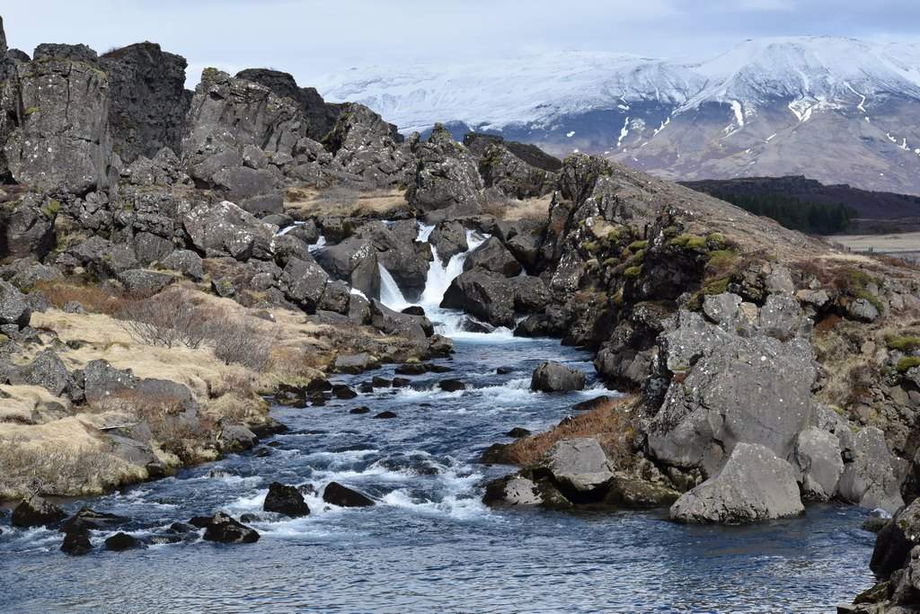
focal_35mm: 82
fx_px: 2108
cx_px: 460
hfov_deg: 24.6
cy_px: 307
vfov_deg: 16.6
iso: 200
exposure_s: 1/320
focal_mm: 55
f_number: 9
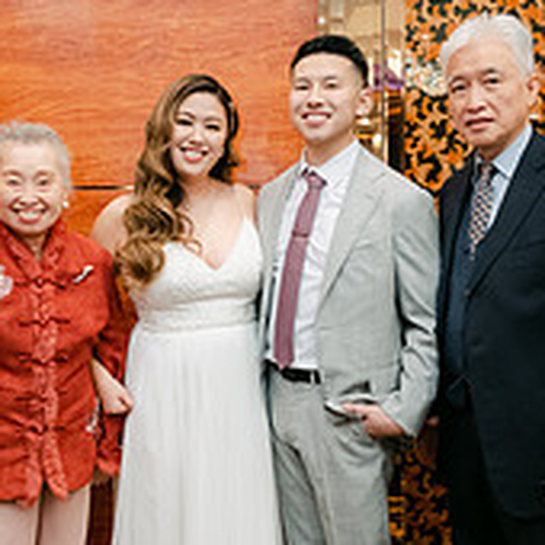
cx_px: 215
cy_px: 276
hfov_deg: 31.5
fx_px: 962
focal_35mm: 54
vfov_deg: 31.6
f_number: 2.8
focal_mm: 16
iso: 800
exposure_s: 1/125
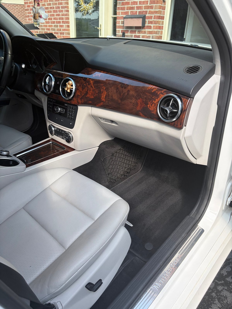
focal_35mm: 26
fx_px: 232
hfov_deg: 53.1
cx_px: 116
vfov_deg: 67.3
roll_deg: -2.8
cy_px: 154
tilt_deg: -26.5
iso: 64
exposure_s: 1/586
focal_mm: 5.96
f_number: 1.6
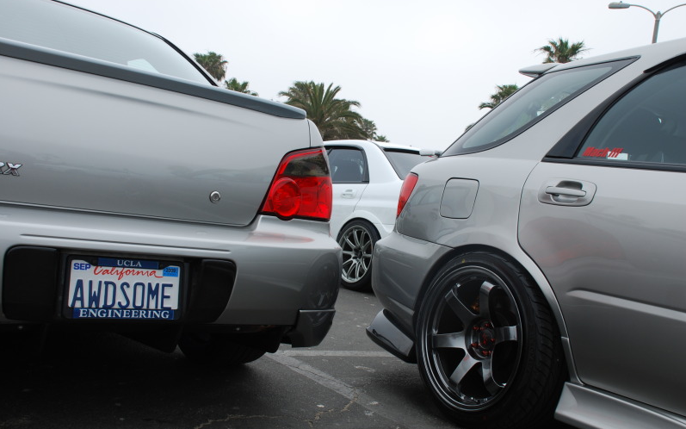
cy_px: 225
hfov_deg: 49.3
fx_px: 748
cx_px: 343
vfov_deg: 32.0
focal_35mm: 40
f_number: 9
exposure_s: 1/160
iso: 125
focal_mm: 26
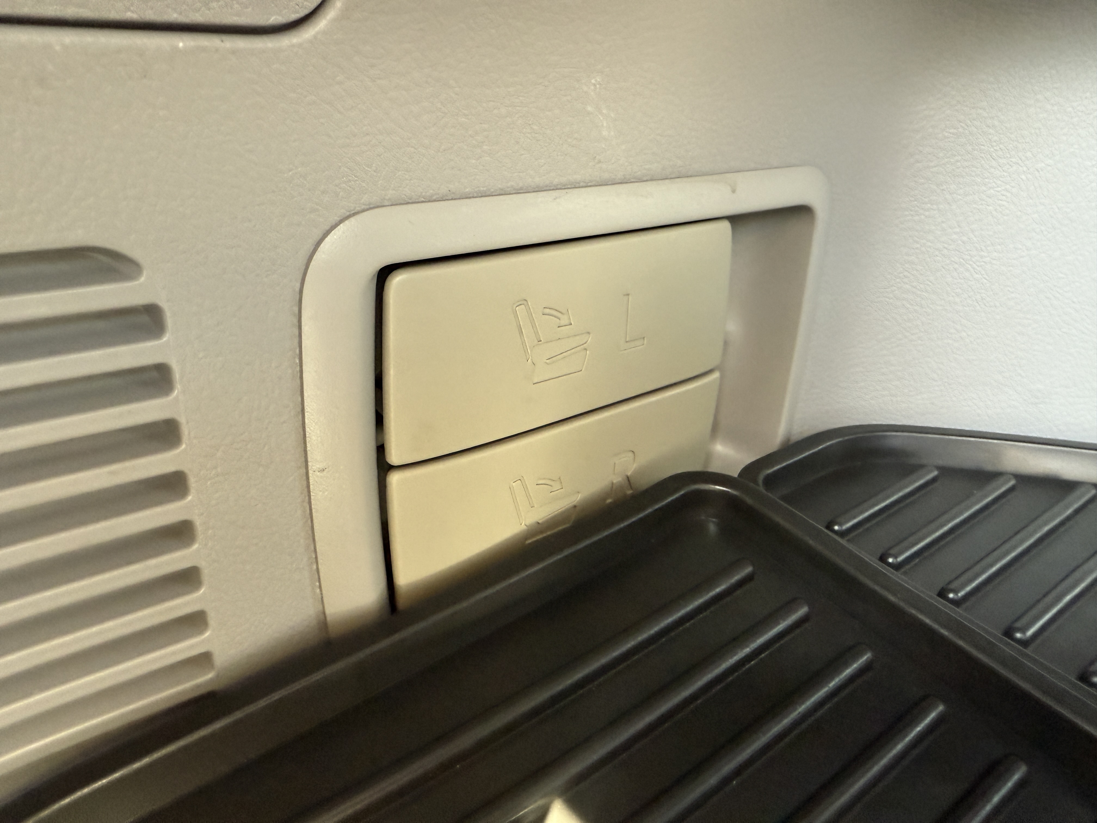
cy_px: 412
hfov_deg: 71.6
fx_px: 761
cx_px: 548
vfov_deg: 56.8
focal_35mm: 24
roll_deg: -1.3
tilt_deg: -21.7
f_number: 2.2
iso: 400
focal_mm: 2.22
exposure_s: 1/60
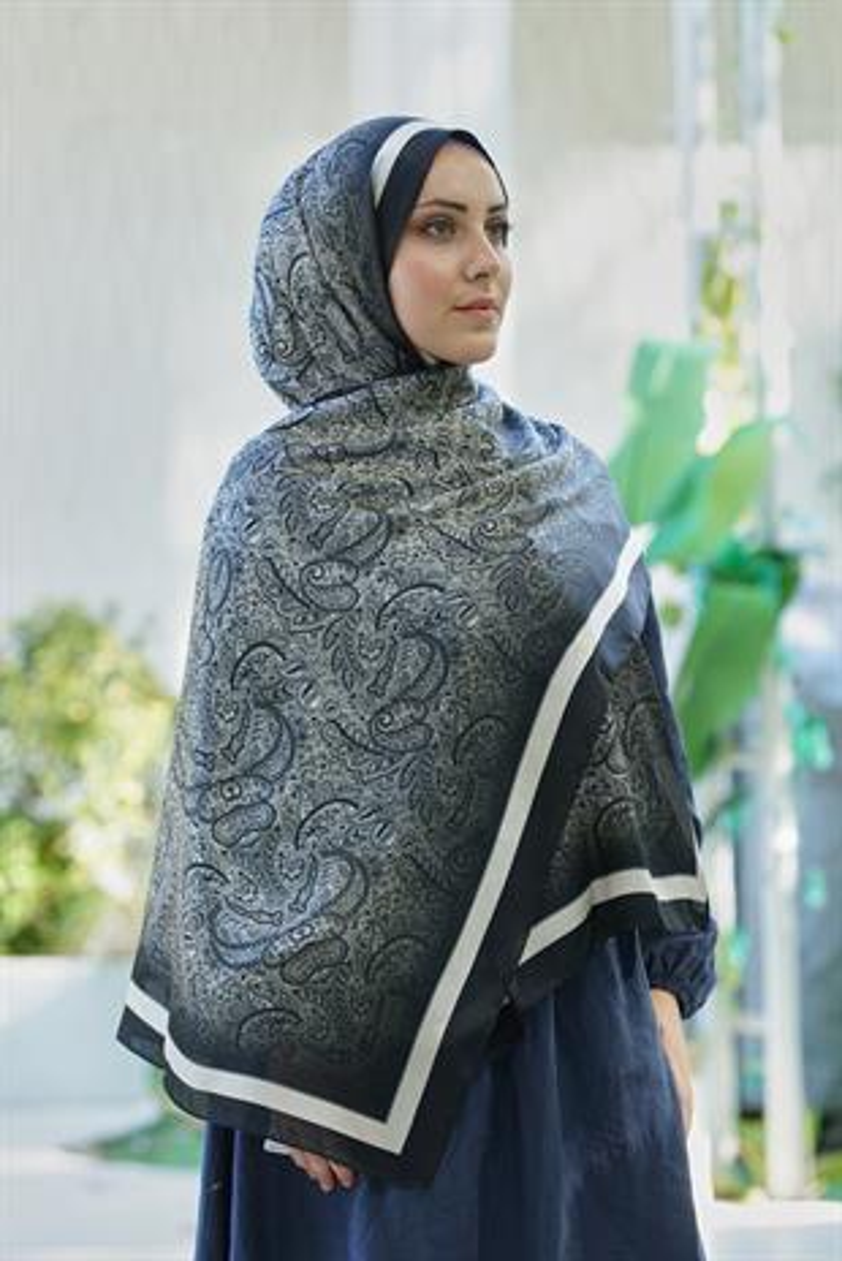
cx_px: 421
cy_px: 630
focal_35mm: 130
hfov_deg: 10.6
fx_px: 4554
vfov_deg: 15.8
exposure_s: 1/125
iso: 500
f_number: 5
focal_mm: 130
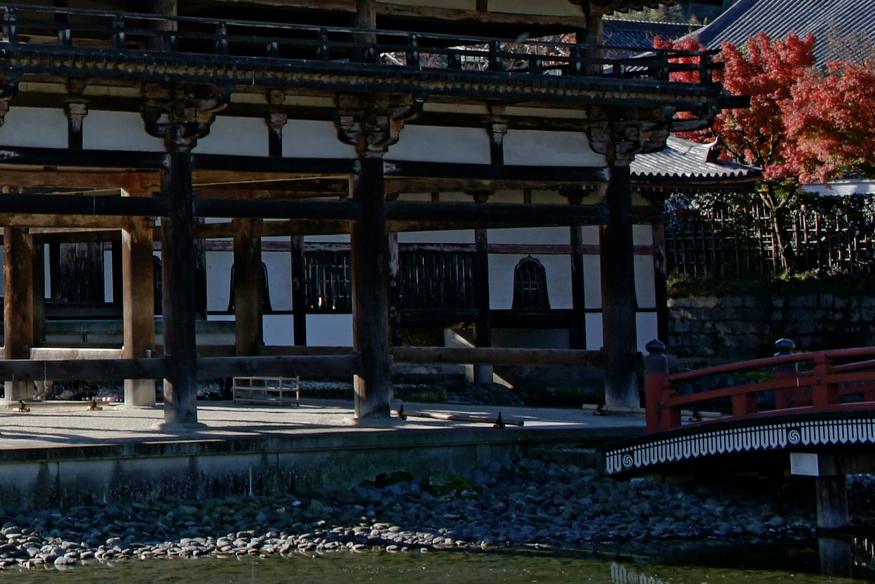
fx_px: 2611
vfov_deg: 12.6
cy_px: 29
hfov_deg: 17.6
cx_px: -329
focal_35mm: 107
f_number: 9
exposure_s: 1/80
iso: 200
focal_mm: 25
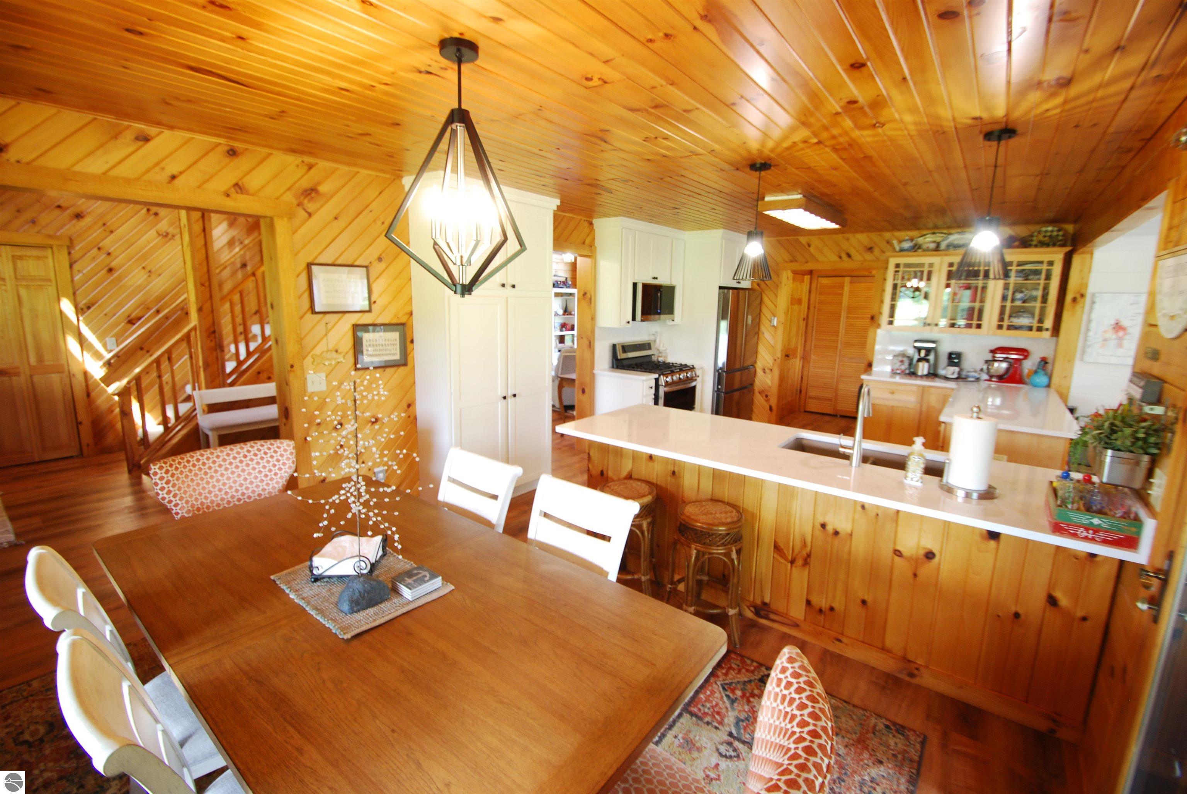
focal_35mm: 15
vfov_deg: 77.5
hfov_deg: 100.3
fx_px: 495
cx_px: 594
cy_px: 397
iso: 400
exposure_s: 1/20
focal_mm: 10
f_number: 3.5
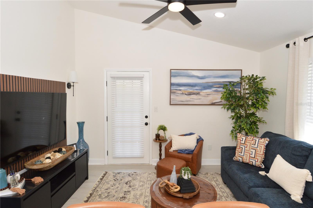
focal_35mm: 18
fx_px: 156
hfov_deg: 90.1
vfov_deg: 67.3
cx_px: 156
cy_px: 104
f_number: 9
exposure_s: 1/80
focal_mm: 12
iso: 800
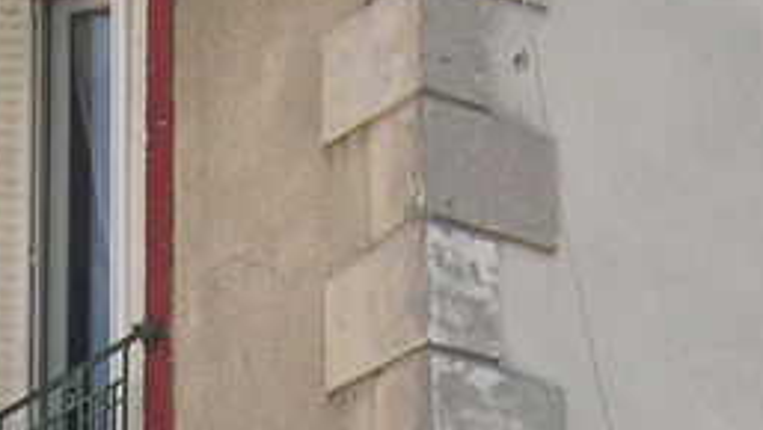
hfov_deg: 13.0
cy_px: 789
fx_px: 3341
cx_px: 238
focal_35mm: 165
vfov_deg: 7.2
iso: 100
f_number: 2.8
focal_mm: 8
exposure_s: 1/597
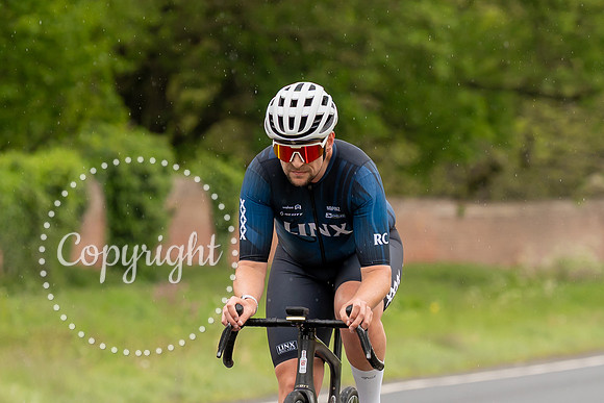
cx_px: 342
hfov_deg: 4.8
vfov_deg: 3.2
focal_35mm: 430
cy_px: 165
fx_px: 7215
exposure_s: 1/1000
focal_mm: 137
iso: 250
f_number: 3.5
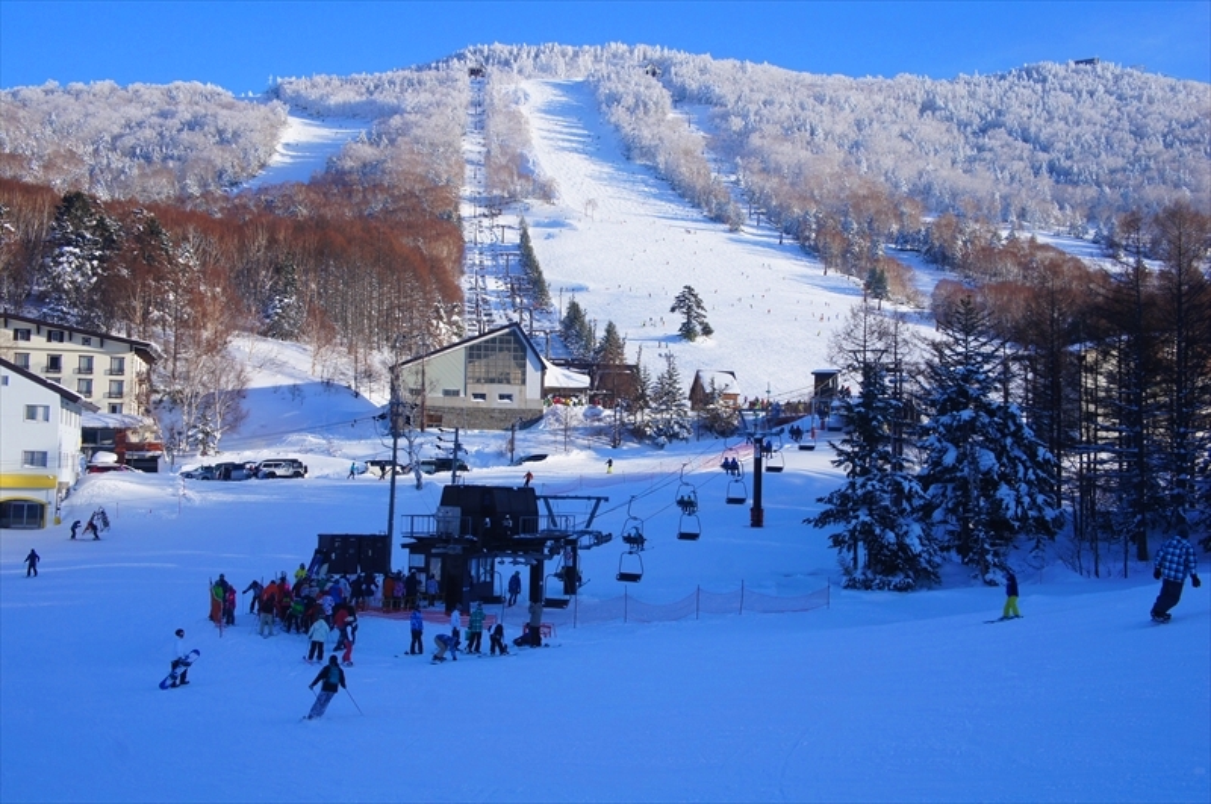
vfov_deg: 29.8
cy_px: 402
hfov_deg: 43.7
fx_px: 1512
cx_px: 606
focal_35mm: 45
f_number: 13
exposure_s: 1/200
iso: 200
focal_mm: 30
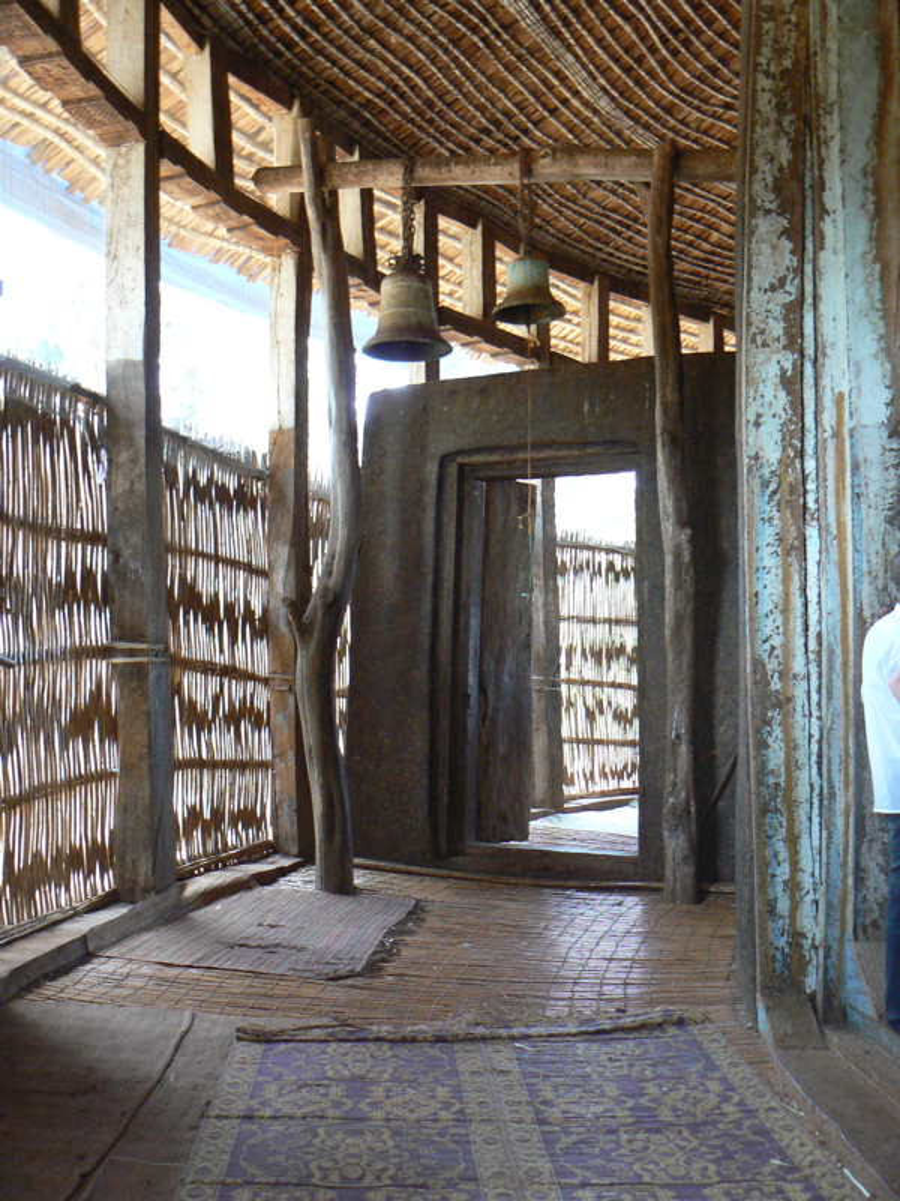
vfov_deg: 51.4
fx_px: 1248
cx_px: 450
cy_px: 600
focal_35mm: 36
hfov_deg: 39.7
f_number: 2.8
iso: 200
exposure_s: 1/20
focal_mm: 6
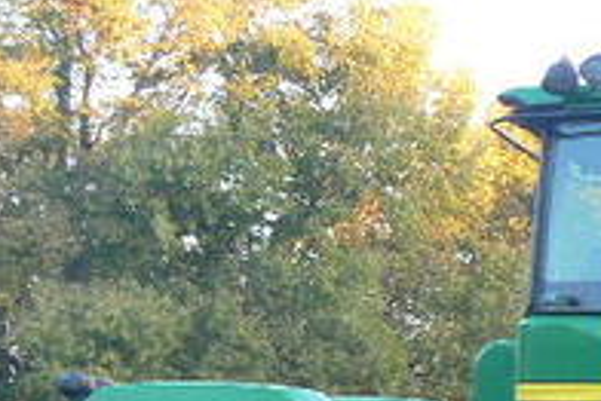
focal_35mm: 104
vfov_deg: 12.8
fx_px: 1737
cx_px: 727
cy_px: 496
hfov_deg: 18.6
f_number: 2.8
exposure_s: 1/40
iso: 80
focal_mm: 6
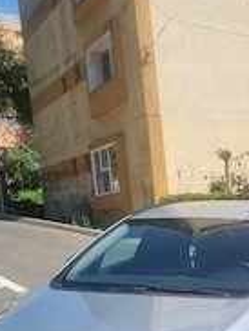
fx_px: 545
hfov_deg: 24.8
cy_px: 282
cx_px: 233
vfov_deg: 32.5
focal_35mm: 57
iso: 50
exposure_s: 1/3333
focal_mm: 5.4
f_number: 1.8
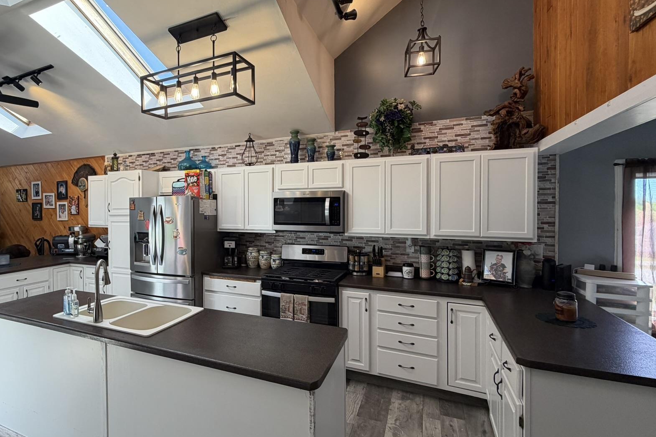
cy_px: 214
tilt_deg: -1.6
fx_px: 346
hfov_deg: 85.5
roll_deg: +0.7
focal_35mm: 19
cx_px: 254
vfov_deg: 64.5
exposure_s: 1/120
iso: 100
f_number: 2.2
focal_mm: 2.22
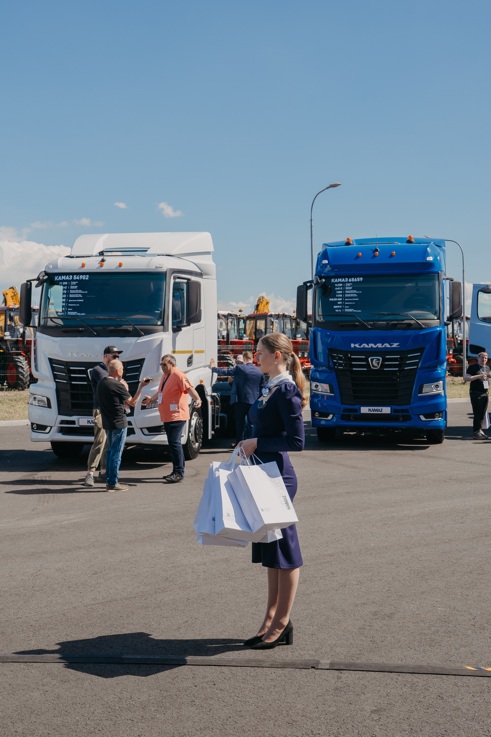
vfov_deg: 45.4
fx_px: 880
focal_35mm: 43
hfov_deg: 31.2
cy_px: 368
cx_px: 246
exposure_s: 1/400
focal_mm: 43
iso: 100
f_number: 7.1
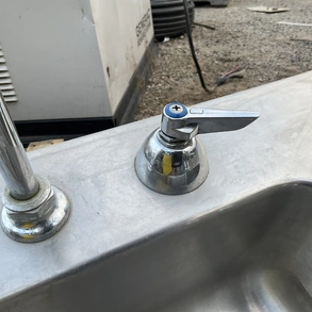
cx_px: 194
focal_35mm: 35
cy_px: 155
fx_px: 357
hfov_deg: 46.8
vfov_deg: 47.2
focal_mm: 3
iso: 20
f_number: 1.8
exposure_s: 1/122
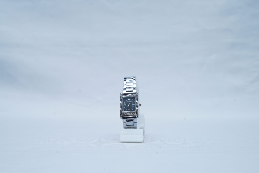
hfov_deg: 39.6
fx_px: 360
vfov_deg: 27.0
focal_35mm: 50
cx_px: 130
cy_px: 86
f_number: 9
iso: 125
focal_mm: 50
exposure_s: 1/160
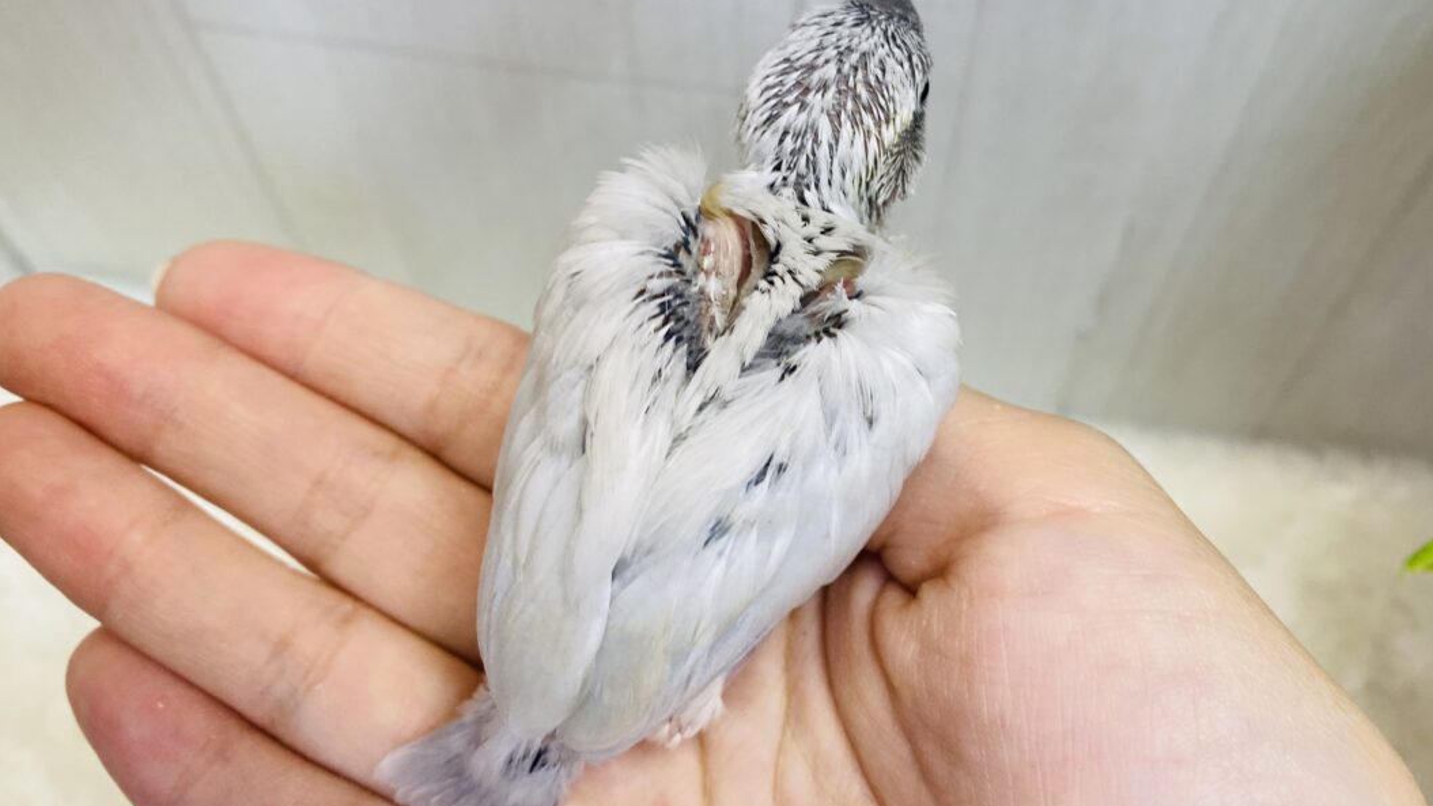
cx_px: 749
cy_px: 318
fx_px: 1178
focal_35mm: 31
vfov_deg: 37.6
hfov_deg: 62.6
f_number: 1.8
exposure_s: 1/100
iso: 100
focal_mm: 4.25
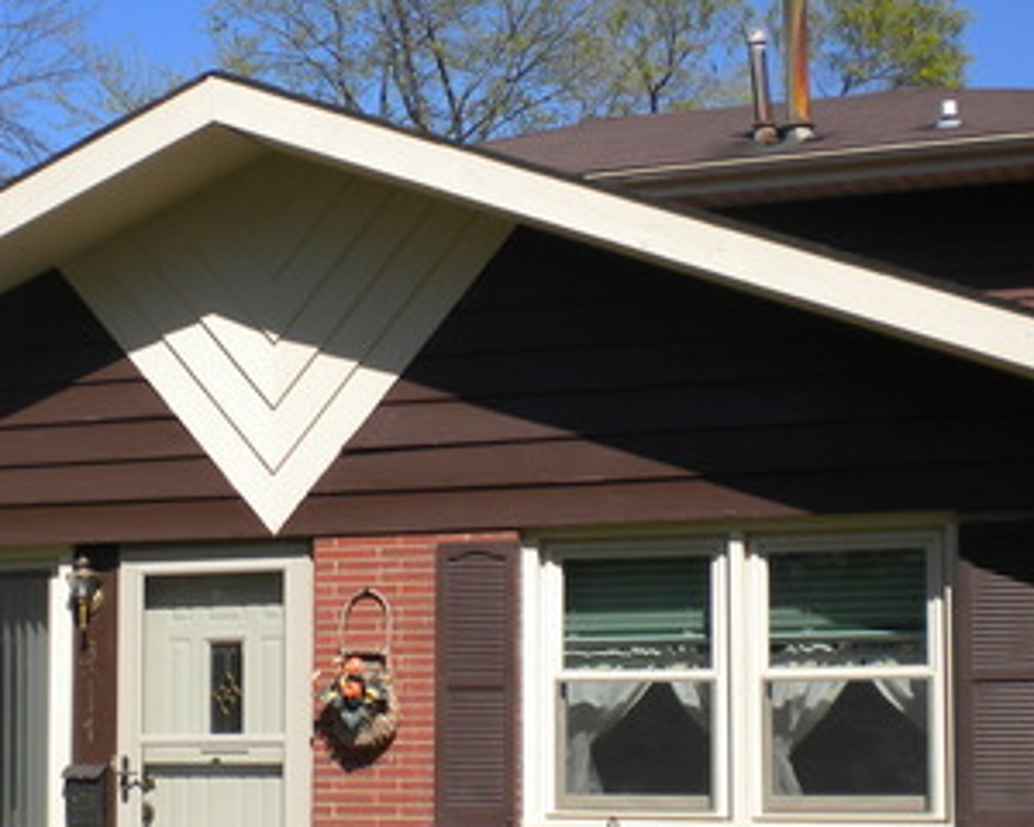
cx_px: 355
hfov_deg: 25.9
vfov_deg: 20.8
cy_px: 617
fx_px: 2234
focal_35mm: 73
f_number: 4.6
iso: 80
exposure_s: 1/667
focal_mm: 6.3
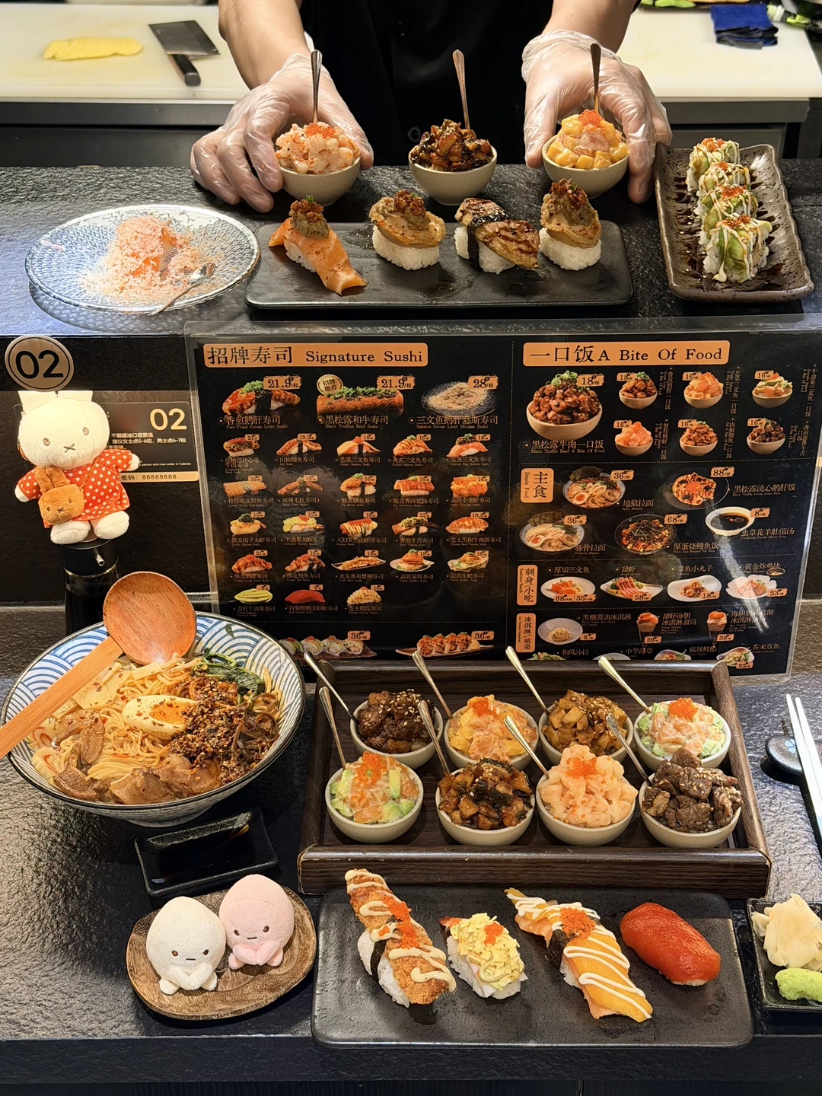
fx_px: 1520
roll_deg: -1.1
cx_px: 411
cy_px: 548
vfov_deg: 39.7
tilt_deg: -35.8
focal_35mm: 48
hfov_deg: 30.3
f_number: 1.78
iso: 200
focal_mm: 6.76
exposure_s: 1/33
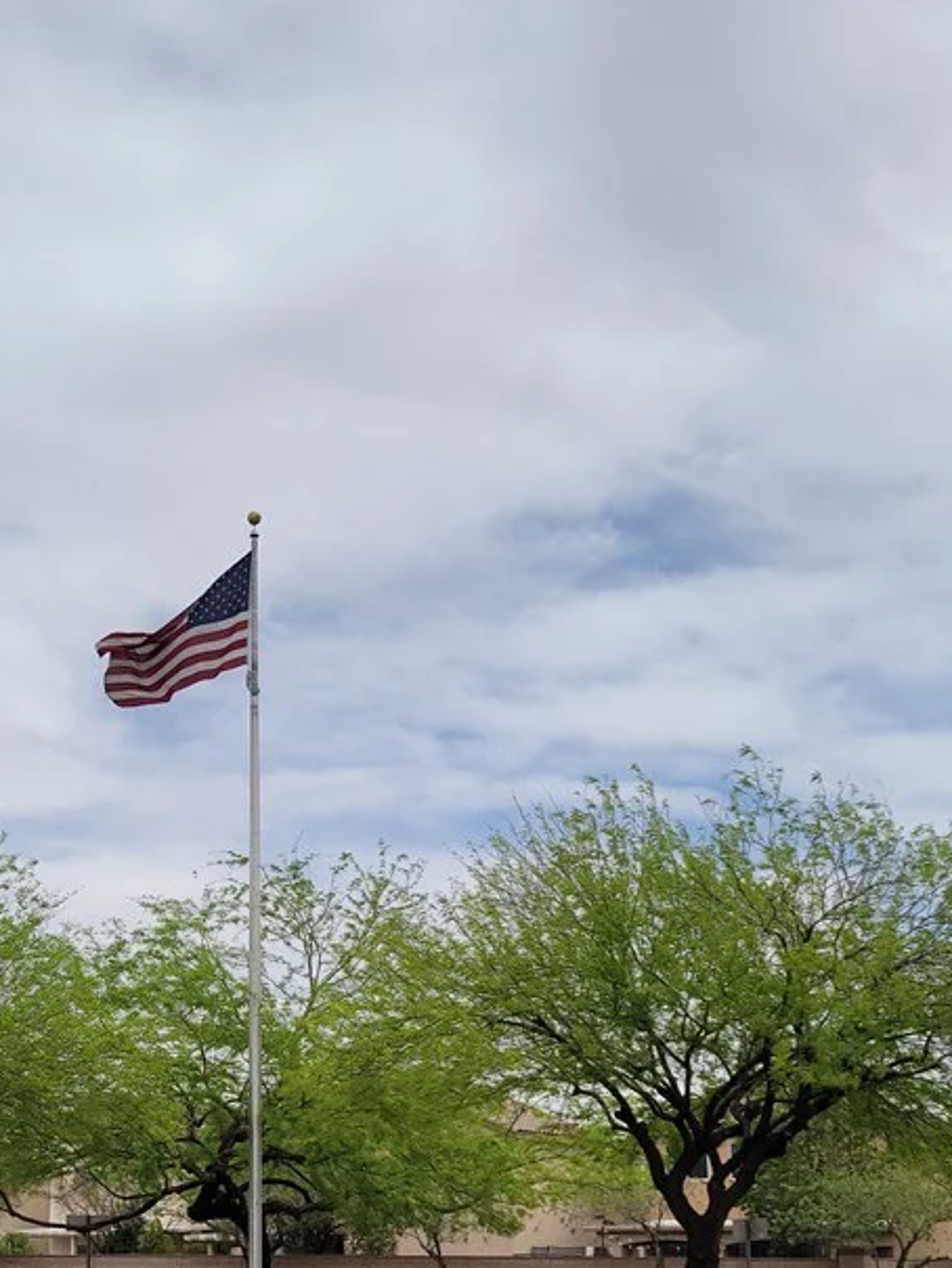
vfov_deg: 41.0
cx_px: 241
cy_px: 1031
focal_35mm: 44
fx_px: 1613
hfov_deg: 32.3
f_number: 1.8
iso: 40
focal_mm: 5.4
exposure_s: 1/4087
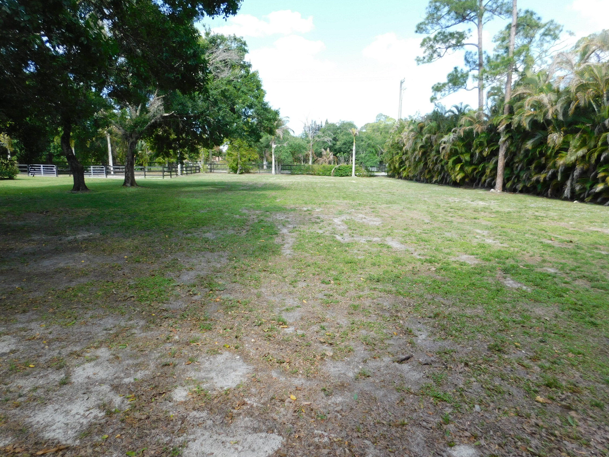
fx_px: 405
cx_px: 304
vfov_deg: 58.9
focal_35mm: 23
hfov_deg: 73.9
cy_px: 228
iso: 125
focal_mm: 4
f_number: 3
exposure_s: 1/400
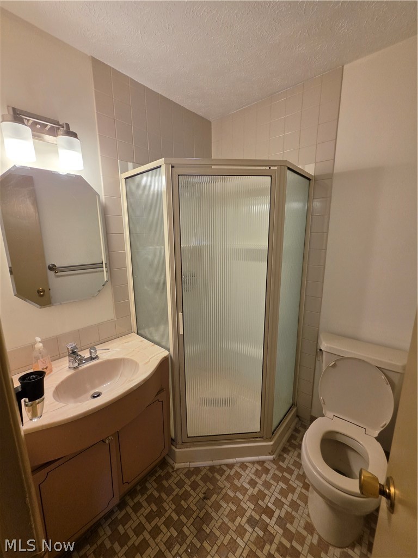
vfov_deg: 106.2
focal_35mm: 13
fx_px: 209
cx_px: 209
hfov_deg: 89.9
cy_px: 279
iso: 100
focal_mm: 2.2
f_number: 1.9
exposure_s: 1/120
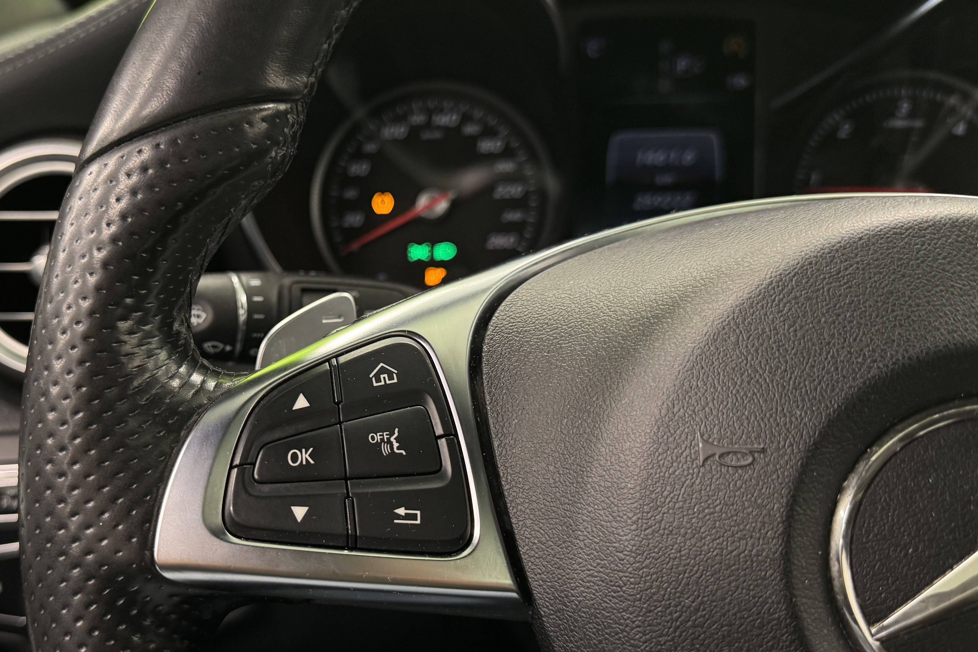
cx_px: 327
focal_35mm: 35
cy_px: 357
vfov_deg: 37.8
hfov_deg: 53.4
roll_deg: +1.2
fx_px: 951
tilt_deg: -18.7
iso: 250
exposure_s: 1/50
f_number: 1.78
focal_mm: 6.76
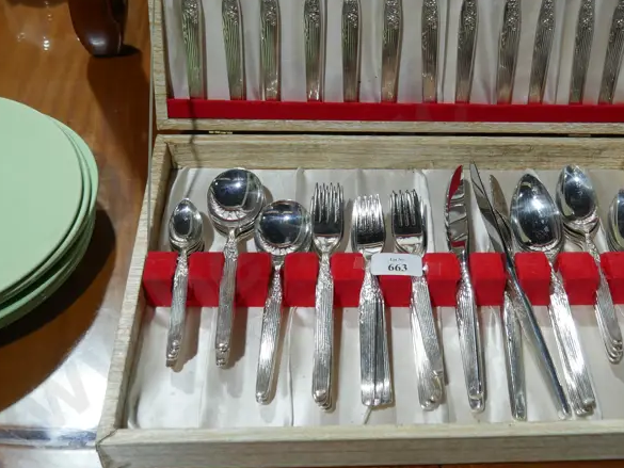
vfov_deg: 29.4
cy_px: 139
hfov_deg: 38.6
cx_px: 404
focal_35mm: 49
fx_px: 883
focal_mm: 14
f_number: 3.5
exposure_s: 1/125
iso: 200
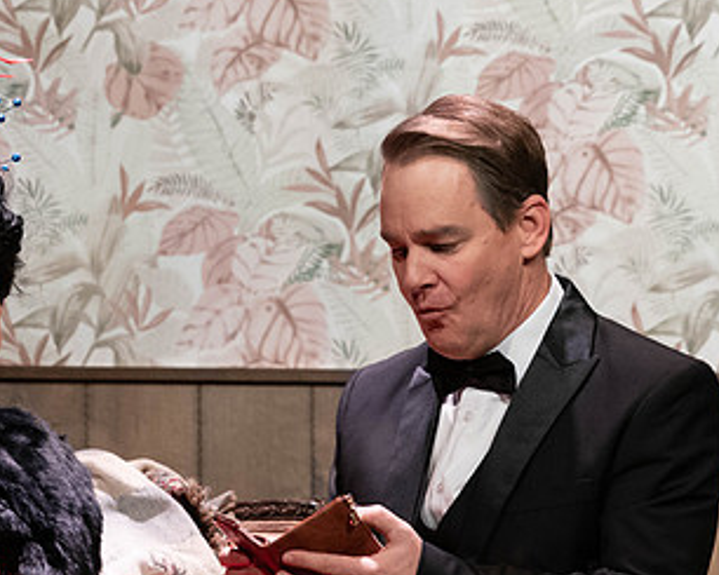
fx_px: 5236
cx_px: 118
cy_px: 381
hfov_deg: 7.8
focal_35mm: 246
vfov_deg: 6.3
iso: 4000
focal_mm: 117
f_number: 6.3
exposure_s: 1/200
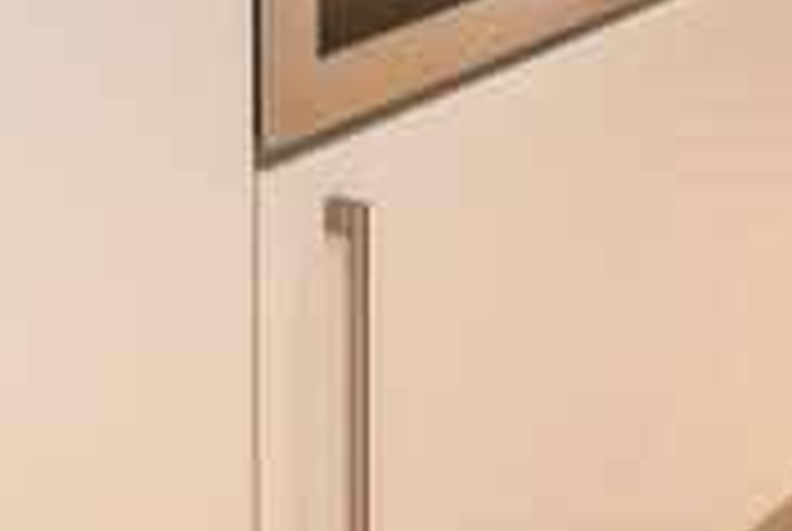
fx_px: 2049
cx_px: 819
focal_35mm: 93
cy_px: -632
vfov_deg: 12.4
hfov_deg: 21.0
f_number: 8
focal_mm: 10.5
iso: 250
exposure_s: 1/4
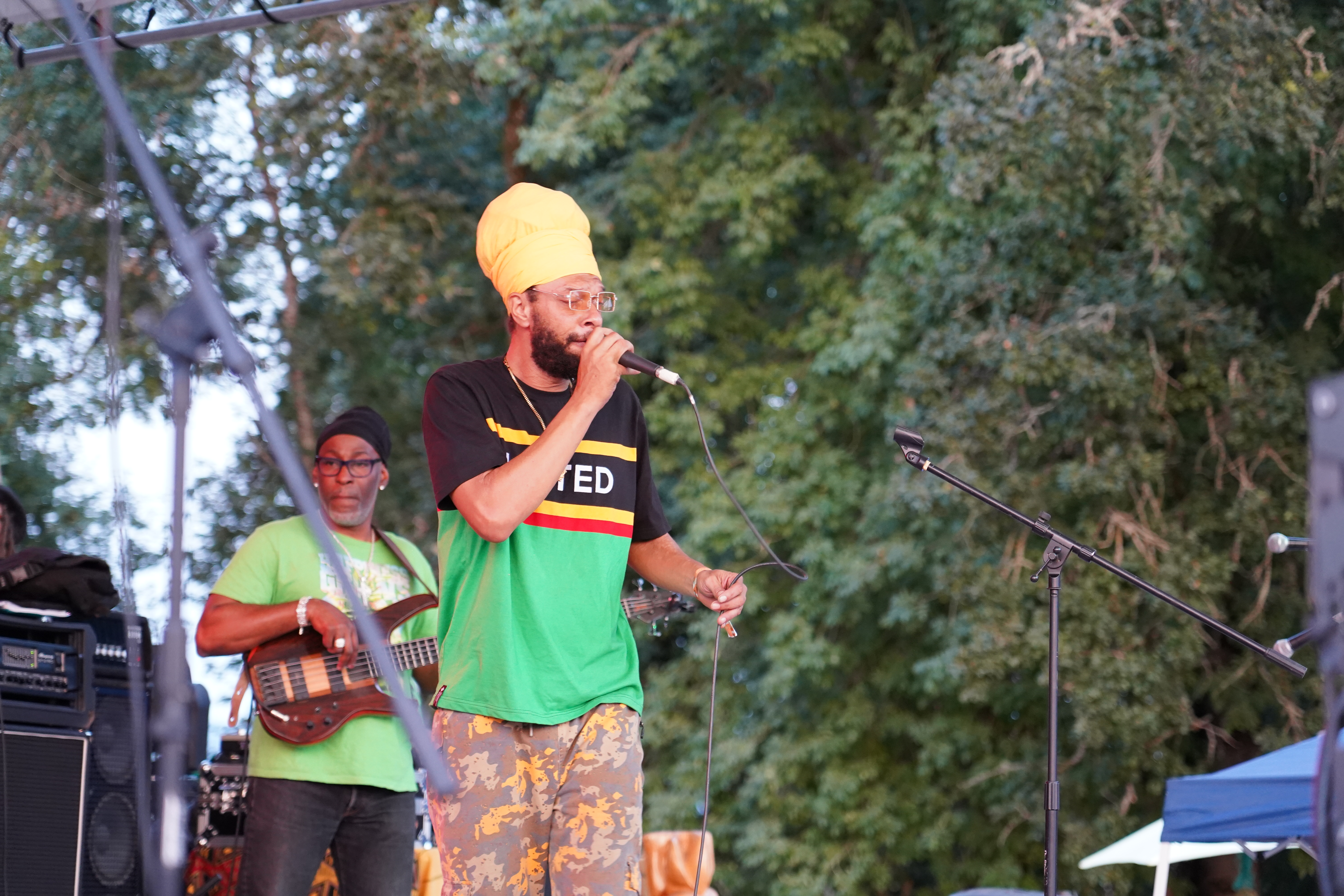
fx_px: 3920
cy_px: 448
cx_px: 672
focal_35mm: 105
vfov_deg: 13.0
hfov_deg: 19.5
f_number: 4
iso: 4000
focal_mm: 105
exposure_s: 1/160
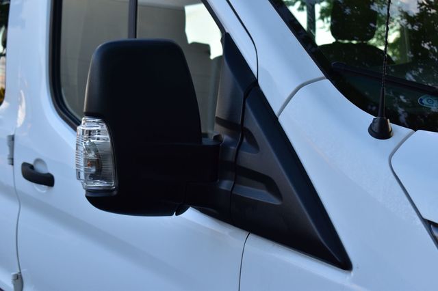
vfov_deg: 21.5
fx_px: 766
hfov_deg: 31.9
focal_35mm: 63
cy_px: 146
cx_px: 219
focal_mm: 42
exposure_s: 1/50
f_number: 8
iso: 400
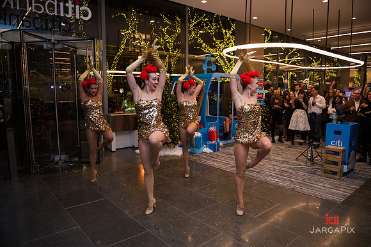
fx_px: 247
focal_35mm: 24
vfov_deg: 53.1
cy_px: 124
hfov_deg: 73.8
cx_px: 186
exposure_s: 1/200
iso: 400
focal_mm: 24
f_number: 3.2
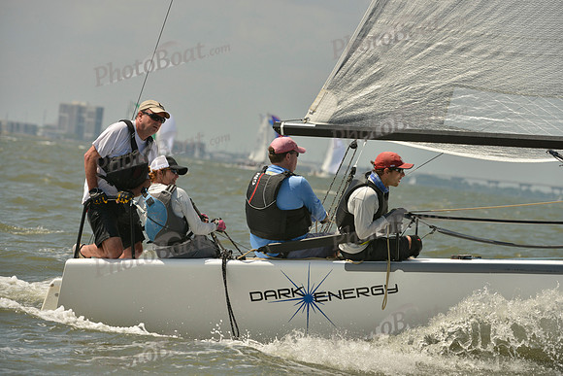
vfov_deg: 6.2
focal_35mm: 220
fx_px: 3441
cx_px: 282
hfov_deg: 9.4
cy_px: 188
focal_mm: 220
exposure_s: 1/1600
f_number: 8
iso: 280
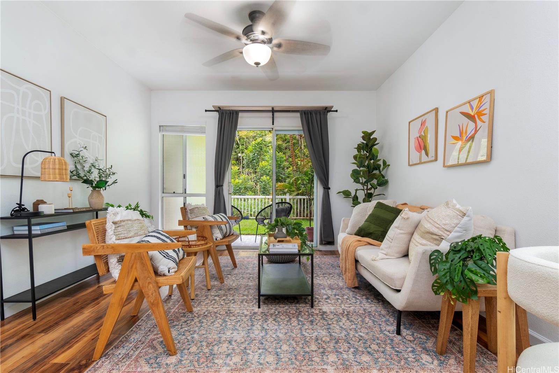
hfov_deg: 100.4
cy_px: 186
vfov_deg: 77.3
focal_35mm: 15
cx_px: 280
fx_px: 233
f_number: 8
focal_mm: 10
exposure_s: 1/30
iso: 200
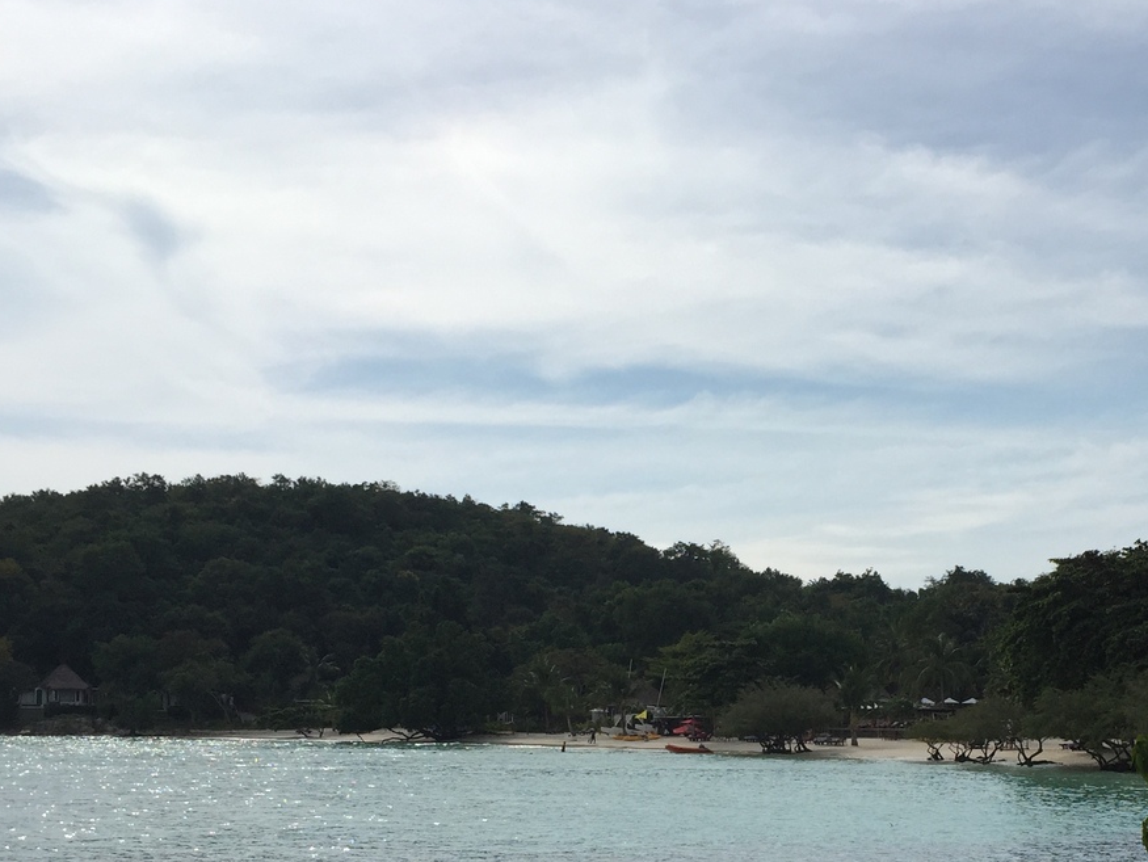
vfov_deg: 26.9
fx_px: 1758
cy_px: 720
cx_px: 760
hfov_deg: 35.8
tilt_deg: -0.4
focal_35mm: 53
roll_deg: -1.5
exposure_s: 1/4950
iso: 32
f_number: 2.2
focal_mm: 4.15
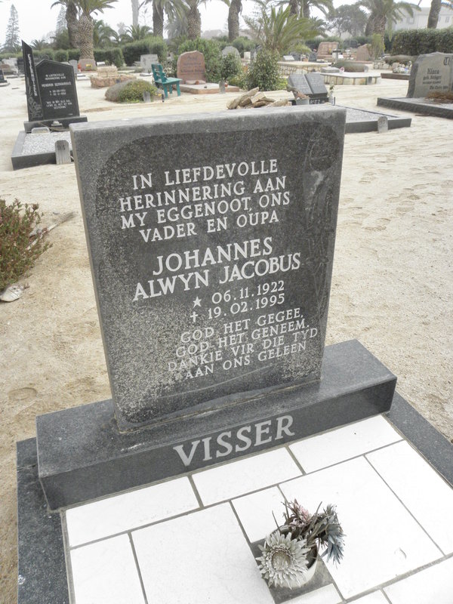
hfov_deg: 51.4
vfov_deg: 65.3
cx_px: 226
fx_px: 471
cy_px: 302
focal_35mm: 27
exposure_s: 1/640
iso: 200
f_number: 5.6
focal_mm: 4.83
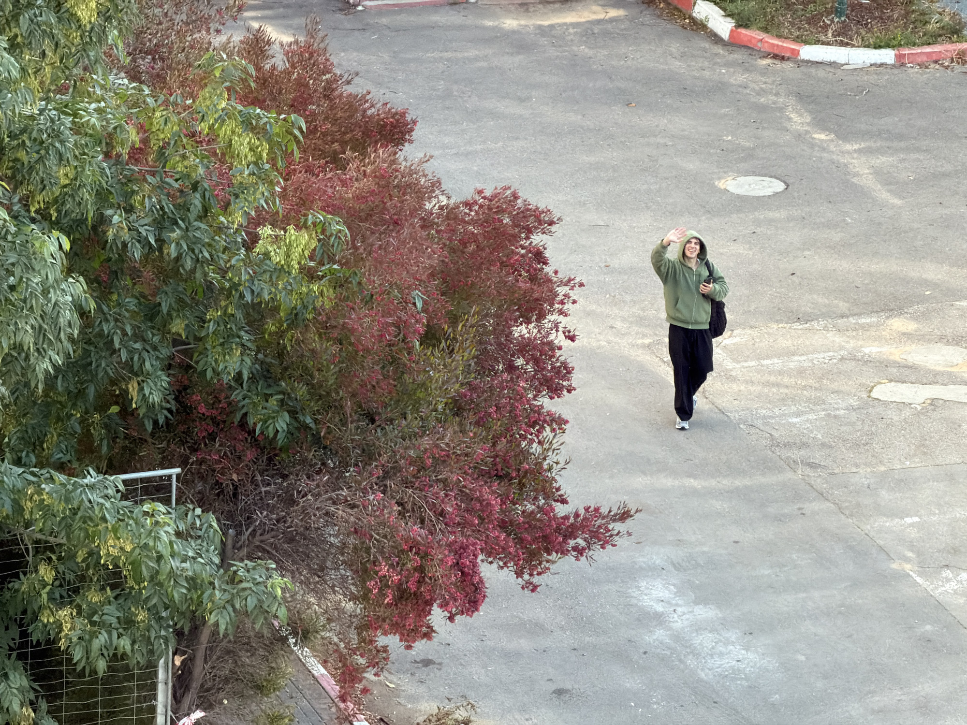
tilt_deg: -20.9
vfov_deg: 7.4
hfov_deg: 9.9
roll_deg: -2.8
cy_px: 362
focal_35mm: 200
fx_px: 5587
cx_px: 484
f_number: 2.8
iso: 160
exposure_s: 1/121
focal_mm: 16.89
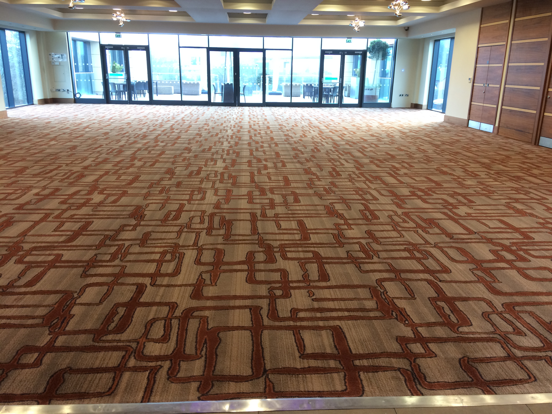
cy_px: 207
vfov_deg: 48.2
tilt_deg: -15.9
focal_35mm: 29
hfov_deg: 61.7
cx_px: 276
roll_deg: +0.4
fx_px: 462
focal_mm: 4.15
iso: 100
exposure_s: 1/33
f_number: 2.2
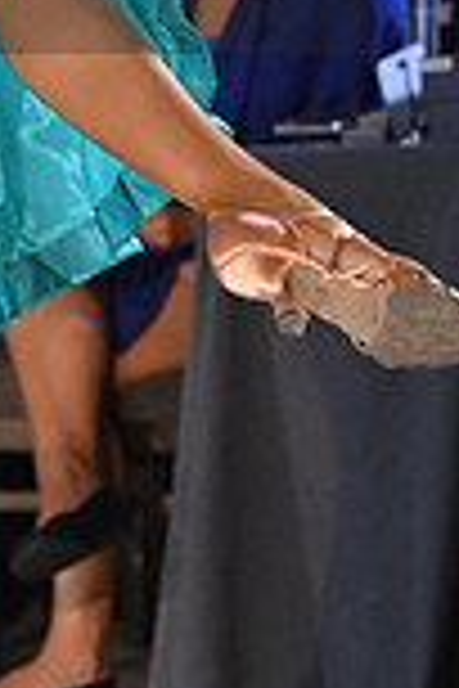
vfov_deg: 3.5
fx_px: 11245
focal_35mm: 588
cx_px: -250
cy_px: -94
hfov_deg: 2.3
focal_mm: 155
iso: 5000
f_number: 4
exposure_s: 1/250
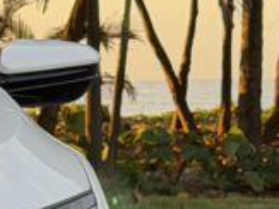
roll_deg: +0.0
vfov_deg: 4.9
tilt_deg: -6.1
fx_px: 2424
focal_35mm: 301
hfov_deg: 6.3
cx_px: -370
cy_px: 337
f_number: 1.78
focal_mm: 6.76
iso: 64
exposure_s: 1/249
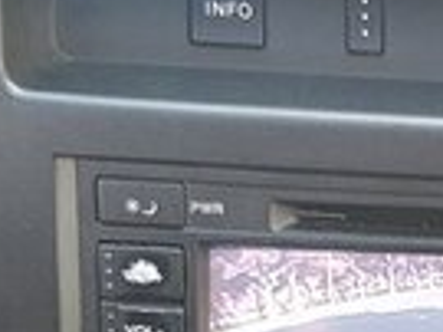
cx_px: 558
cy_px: 551
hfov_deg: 14.9
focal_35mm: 127
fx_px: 1624
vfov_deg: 11.0
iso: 125
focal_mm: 4.2
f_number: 1.7
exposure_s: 1/50
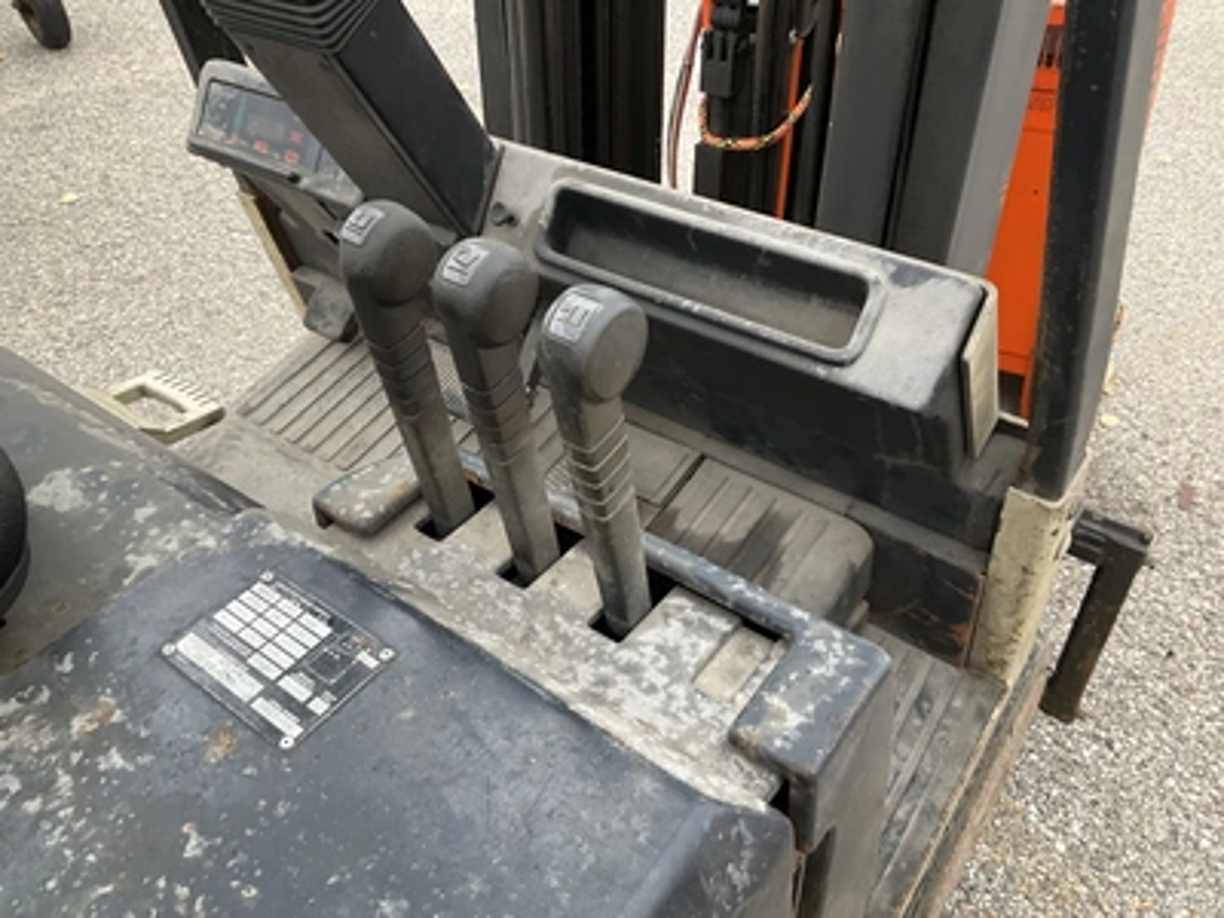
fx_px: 1025
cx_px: 612
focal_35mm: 29
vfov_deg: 48.2
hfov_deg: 61.7
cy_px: 459
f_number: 1.8
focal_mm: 3
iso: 64
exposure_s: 1/64
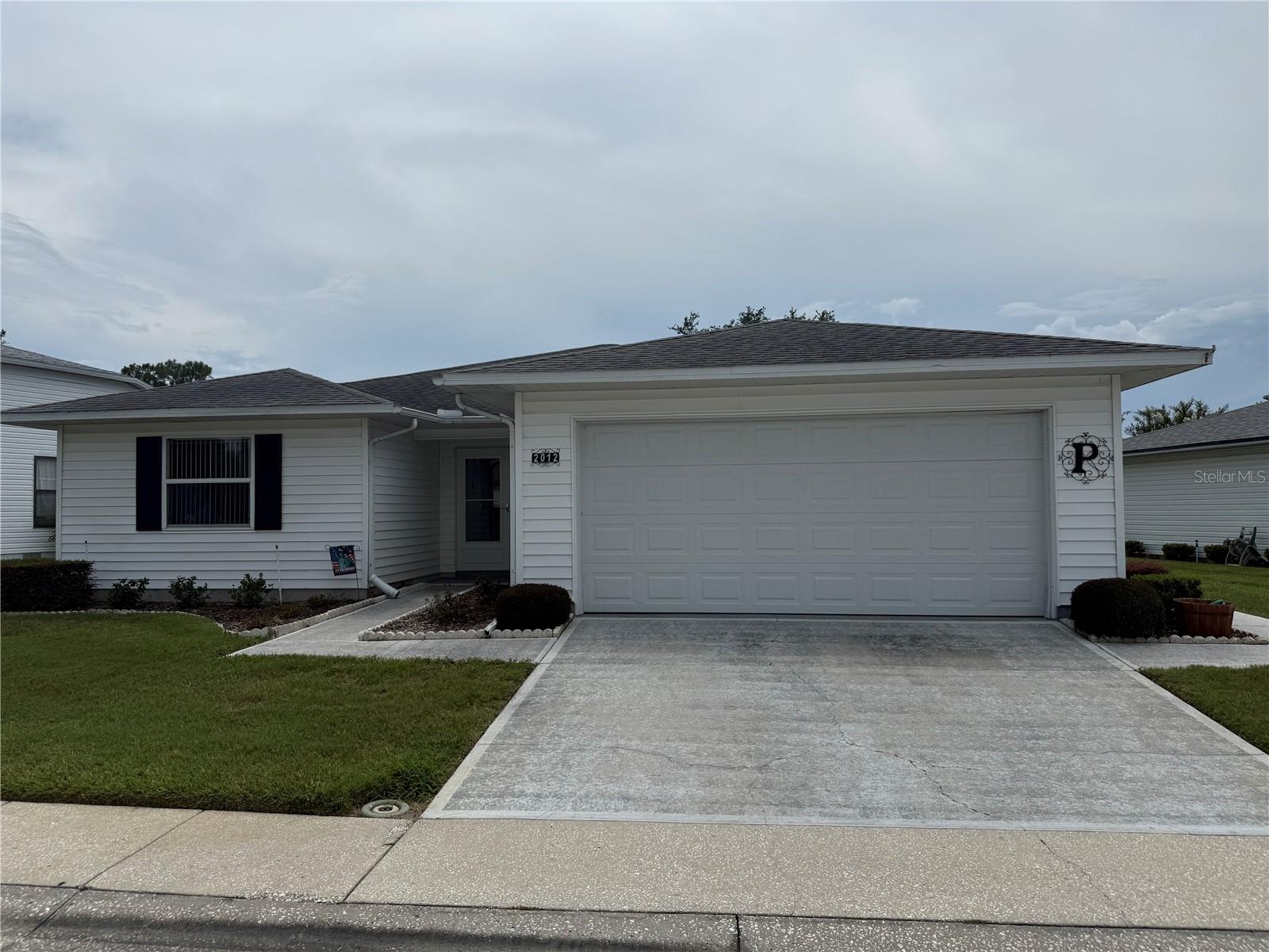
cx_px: 634
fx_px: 880
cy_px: 476
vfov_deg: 56.8
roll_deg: +1.0
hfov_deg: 71.6
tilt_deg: +3.2
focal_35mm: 24
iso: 80
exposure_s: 1/10309
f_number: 1.78
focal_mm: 6.76
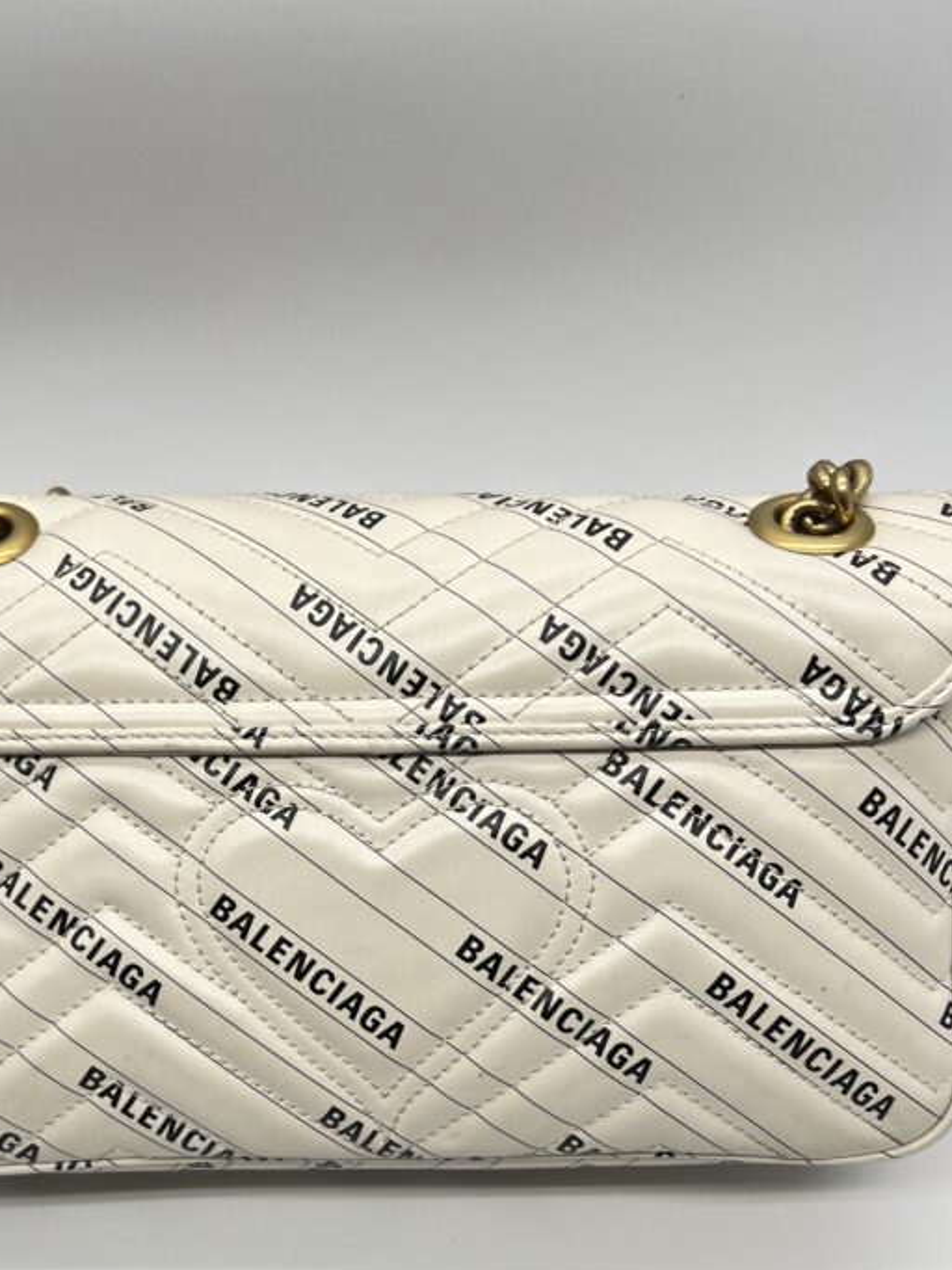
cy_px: 861
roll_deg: +1.9
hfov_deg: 36.6
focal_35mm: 39
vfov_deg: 47.0
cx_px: 357
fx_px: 1431
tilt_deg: -40.3
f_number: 1.5
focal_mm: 5.7
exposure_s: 1/180
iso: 40
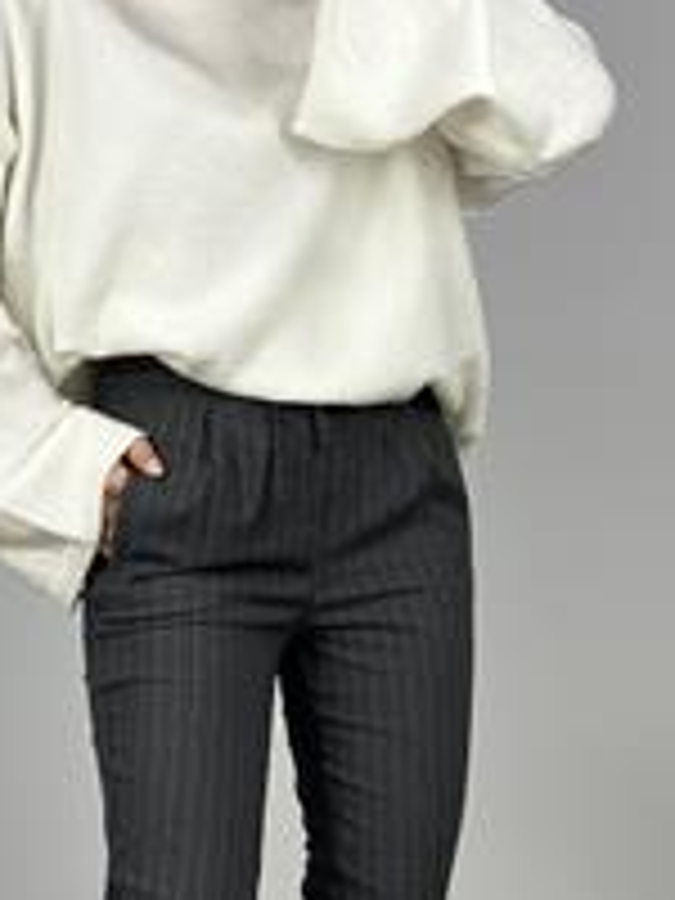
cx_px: 292
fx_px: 2574
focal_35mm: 99
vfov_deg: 19.7
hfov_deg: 14.9
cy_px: 632
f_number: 1.78
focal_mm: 6.86
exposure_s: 1/100
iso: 80
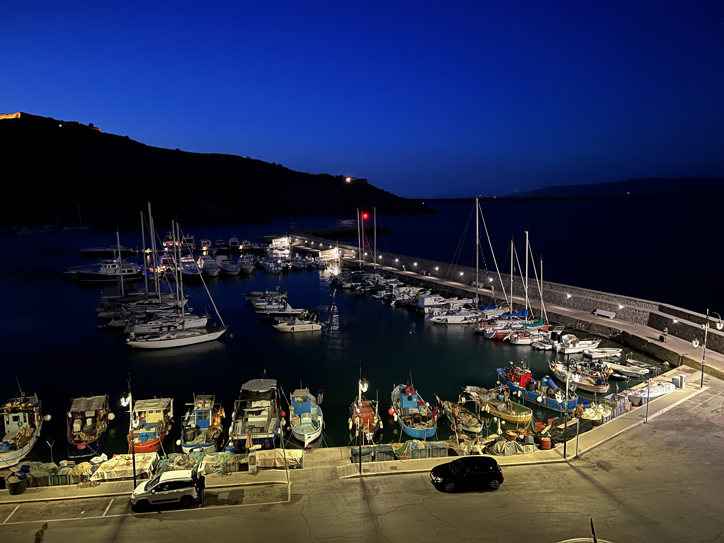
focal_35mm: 26
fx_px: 544
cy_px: 272
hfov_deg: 67.3
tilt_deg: -7.5
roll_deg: +0.7
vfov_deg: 53.1
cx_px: 362
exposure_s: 1/9
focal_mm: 5.7
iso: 1000
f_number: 1.5
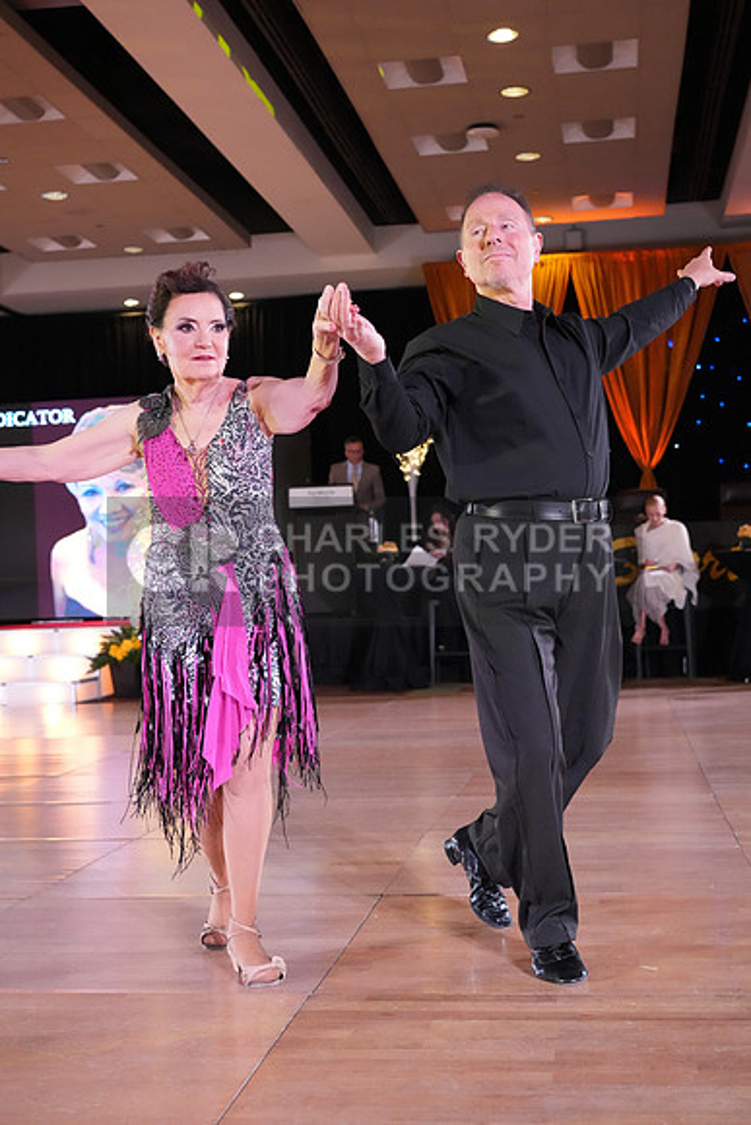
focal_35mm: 47
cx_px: 376
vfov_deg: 41.9
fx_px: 1470
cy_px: 562
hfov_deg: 28.7
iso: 8000
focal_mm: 47
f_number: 5
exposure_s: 1/400
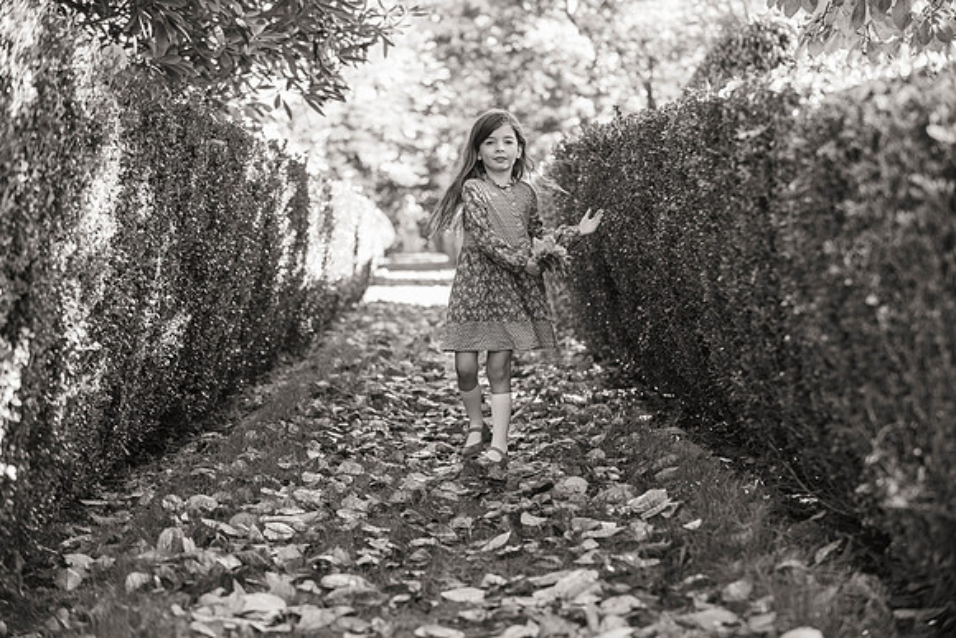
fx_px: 2284
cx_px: 478
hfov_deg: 23.6
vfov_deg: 15.9
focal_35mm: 86
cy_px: 319
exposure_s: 1/125
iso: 500
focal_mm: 86
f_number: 4
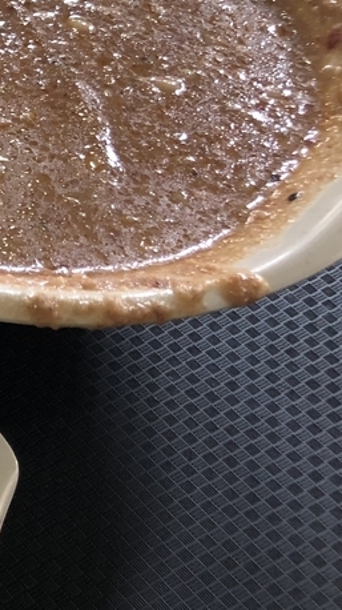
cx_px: -446
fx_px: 1292
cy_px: 250
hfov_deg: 12.3
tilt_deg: -48.2
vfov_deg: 26.5
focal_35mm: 80
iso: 50
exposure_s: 1/17
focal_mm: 3.99
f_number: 1.8
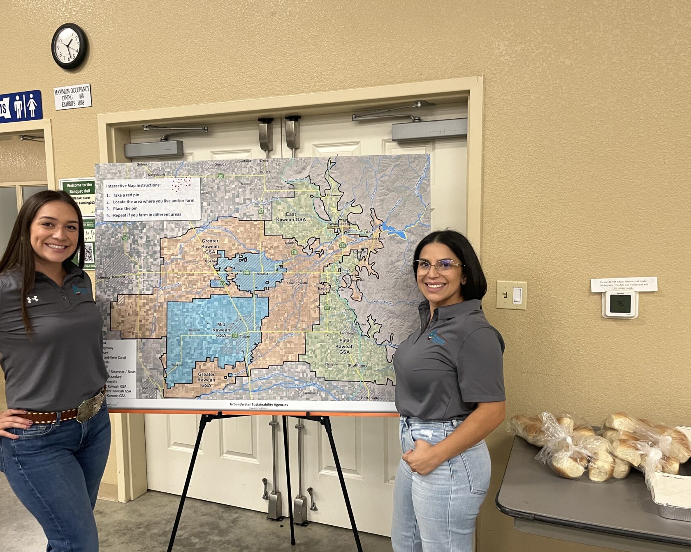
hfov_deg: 60.4
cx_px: 325
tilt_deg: -6.5
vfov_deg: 50.0
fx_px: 593
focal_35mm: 29
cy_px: 289
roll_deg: +0.9
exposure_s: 1/60
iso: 200
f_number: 1.6
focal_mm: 5.1
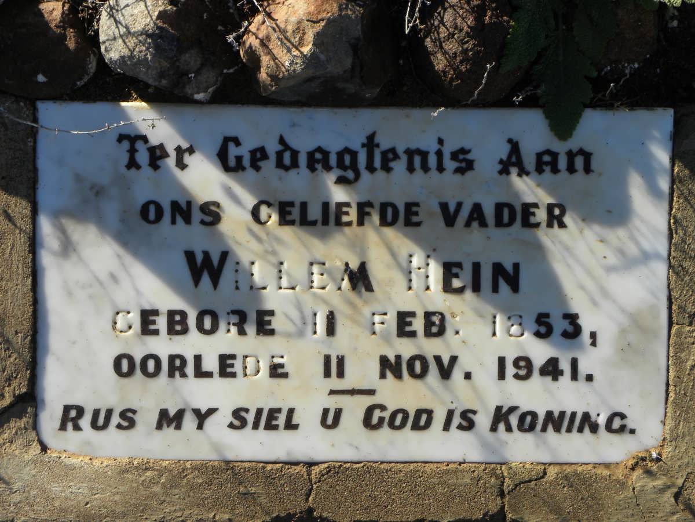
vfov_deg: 22.3
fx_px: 1325
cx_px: 348
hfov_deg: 29.4
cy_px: 261
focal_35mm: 66
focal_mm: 11.8
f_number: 5
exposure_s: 1/240
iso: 64
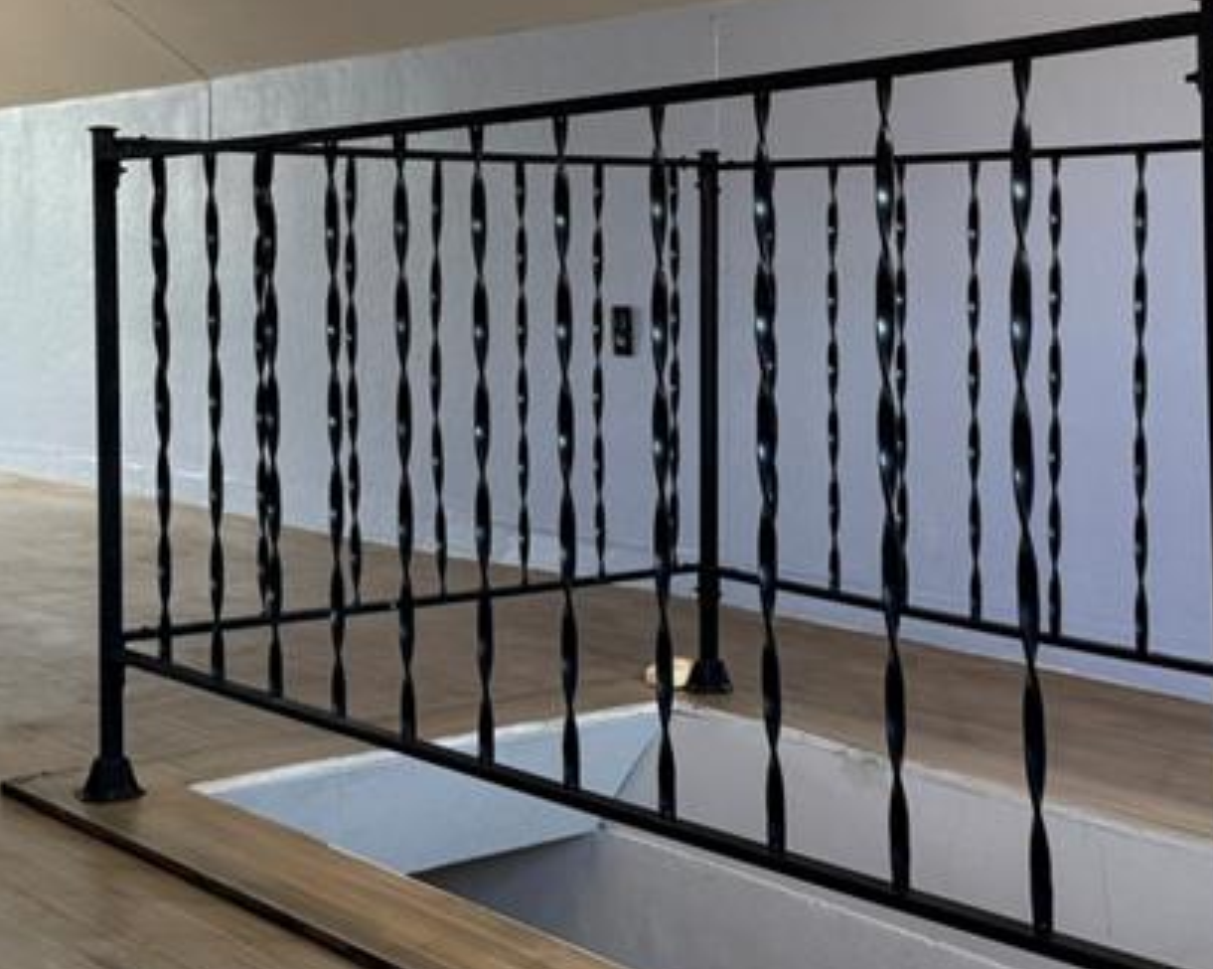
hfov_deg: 31.9
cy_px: 274
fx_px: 2117
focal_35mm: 59
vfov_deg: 25.5
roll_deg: -0.4
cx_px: 685
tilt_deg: +0.1
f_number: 1.78
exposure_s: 1/60
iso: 125
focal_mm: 6.76
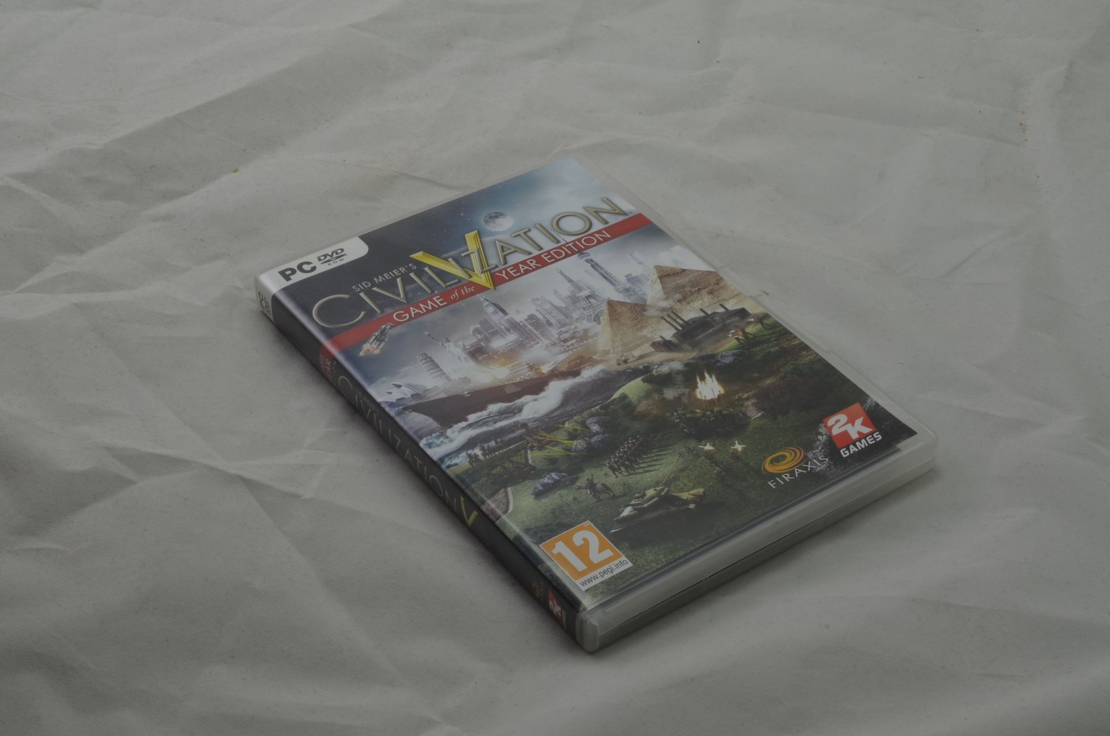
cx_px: 555
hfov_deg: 33.5
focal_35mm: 60
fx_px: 1847
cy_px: 368
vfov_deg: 22.5
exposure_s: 1/3
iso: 100
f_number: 20
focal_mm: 40
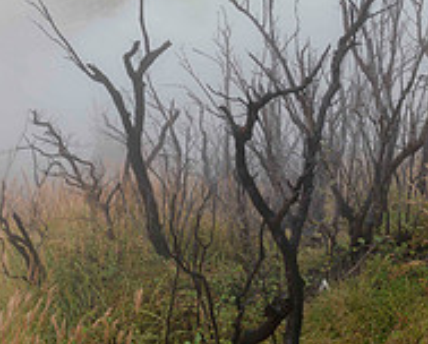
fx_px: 876
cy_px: 112
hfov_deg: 27.5
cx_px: 199
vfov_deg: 22.1
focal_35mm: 69
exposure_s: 1/125
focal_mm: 24
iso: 64
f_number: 5.6
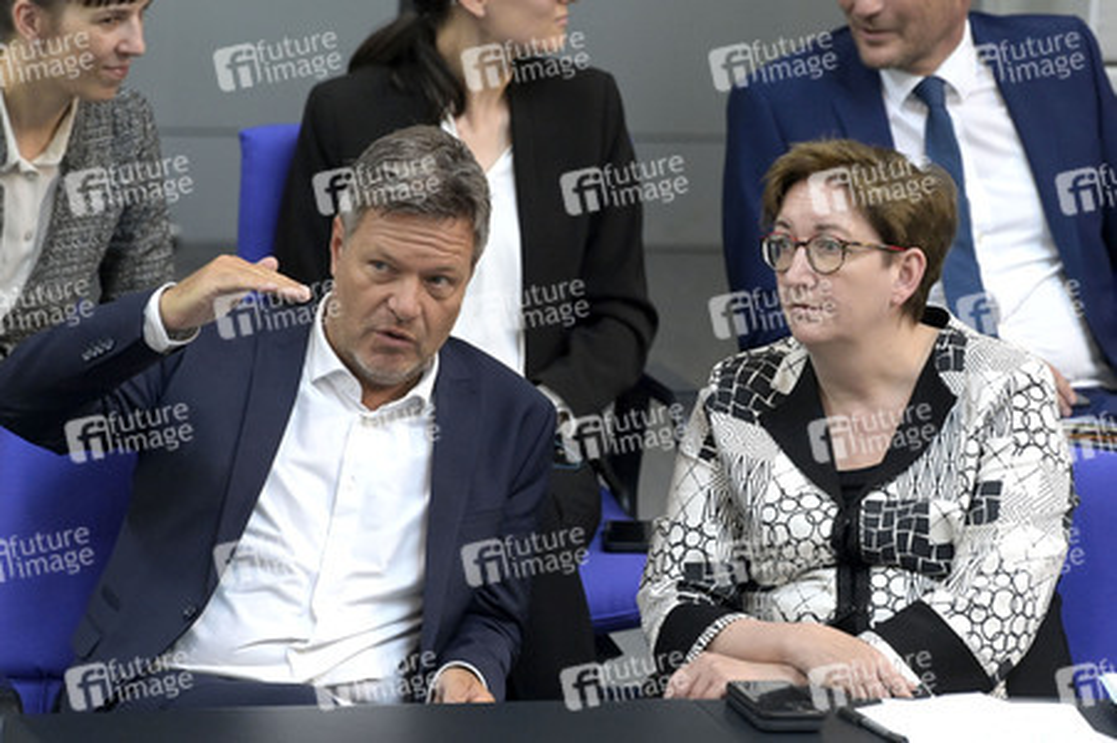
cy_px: 372
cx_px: 558
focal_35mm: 390
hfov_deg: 5.3
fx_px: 12092
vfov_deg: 3.5
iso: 8000
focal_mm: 390
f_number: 6.3
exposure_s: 1/400
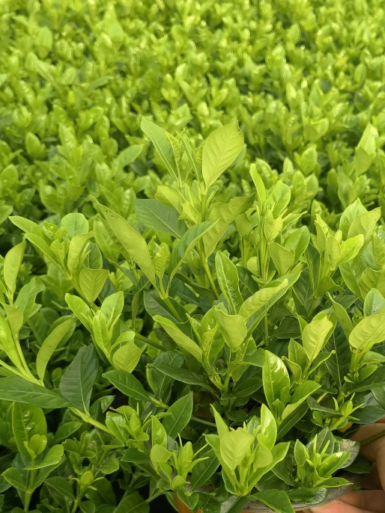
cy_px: 312
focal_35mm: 42
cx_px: 237
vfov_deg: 44.5
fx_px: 623
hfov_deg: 34.2
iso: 160
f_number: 1.8
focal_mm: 5.54
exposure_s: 1/691
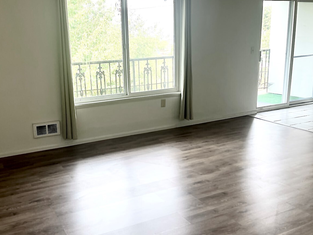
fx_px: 326
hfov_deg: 50.9
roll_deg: +2.9
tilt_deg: -12.7
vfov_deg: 39.7
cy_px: 120
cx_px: 119
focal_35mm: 36
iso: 64
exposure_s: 1/121
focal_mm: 5.1
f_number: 1.6
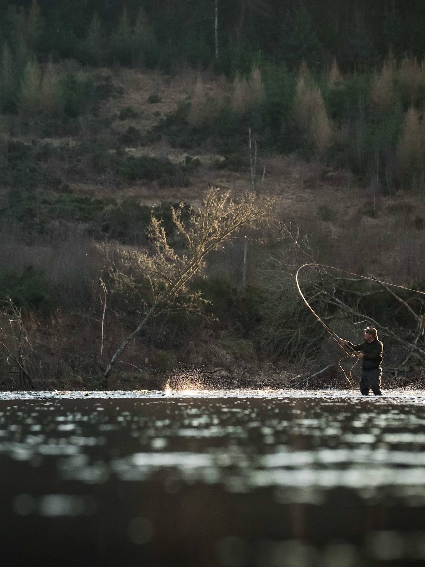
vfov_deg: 9.3
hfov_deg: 7.0
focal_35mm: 213
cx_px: 151
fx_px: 3487
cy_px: 283
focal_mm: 98.2
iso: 1250
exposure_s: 1/800
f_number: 4
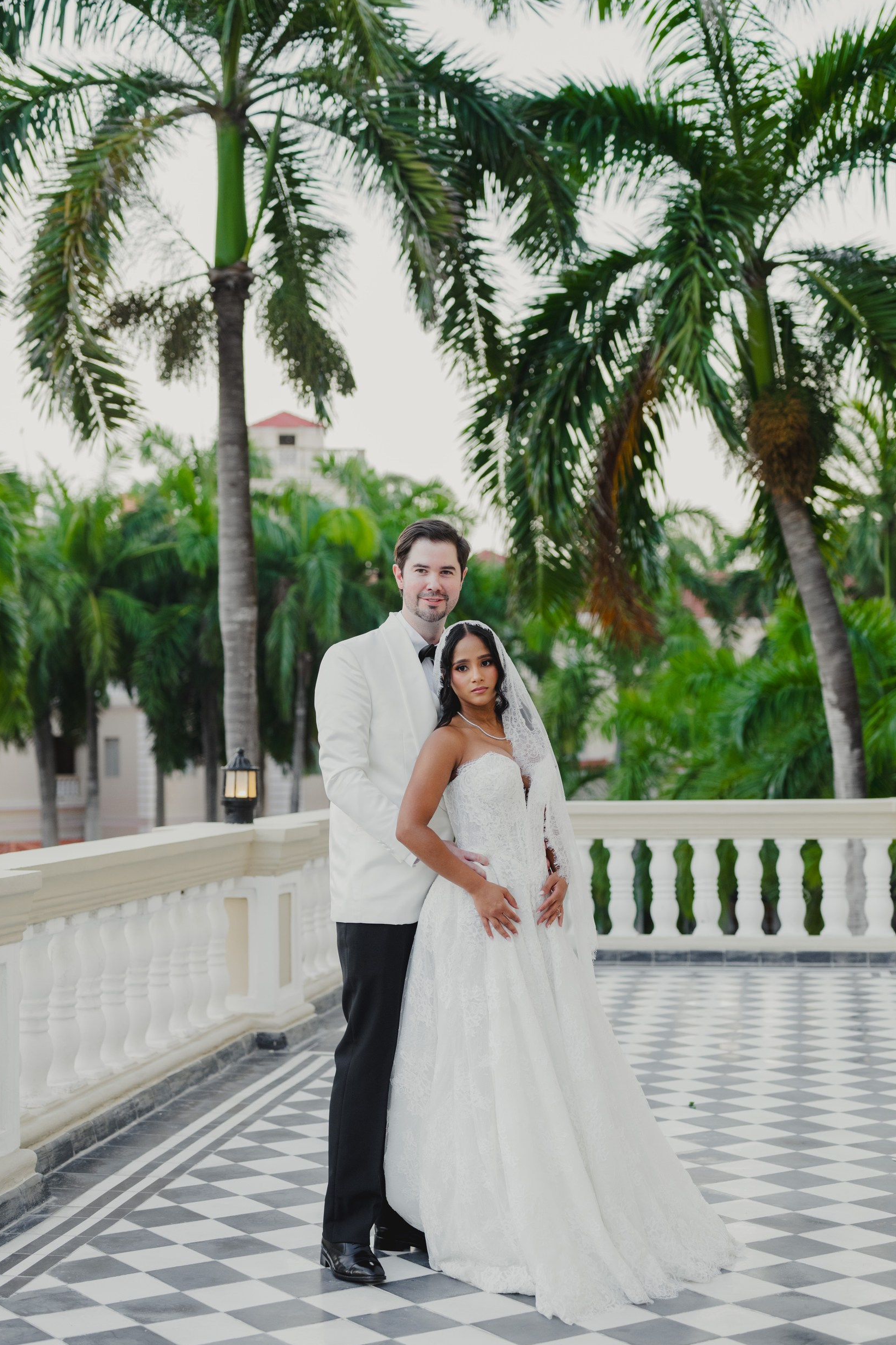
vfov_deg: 38.2
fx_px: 1941
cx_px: 446
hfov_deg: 26.0
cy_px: 663
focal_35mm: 52
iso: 640
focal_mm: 50
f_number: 2.8
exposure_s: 1/400
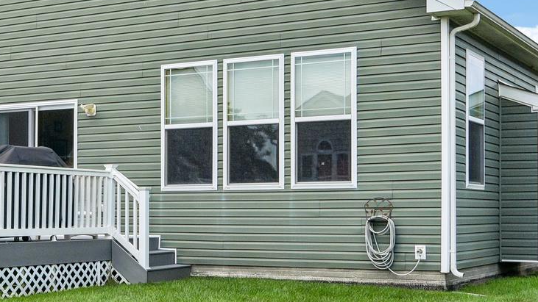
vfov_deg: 18.2
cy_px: 95
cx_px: 177
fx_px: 941
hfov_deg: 31.6
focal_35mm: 66
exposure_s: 1/2500
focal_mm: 32
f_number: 8
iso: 400
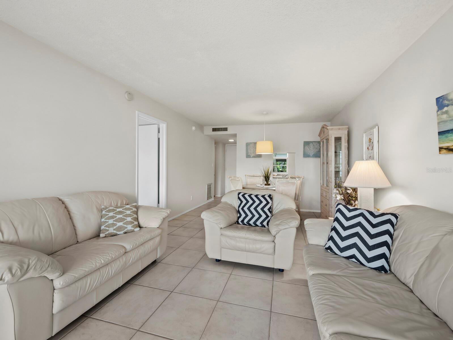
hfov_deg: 102.0
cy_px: 170
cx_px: 226
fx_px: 183
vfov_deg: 85.7
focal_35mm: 14
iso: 400
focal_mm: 7
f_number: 11
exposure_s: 1/3
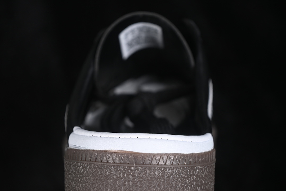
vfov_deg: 18.2
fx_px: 596
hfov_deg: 27.0
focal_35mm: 75
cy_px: 96
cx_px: 143
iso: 160
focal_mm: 50
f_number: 6.3
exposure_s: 1/60
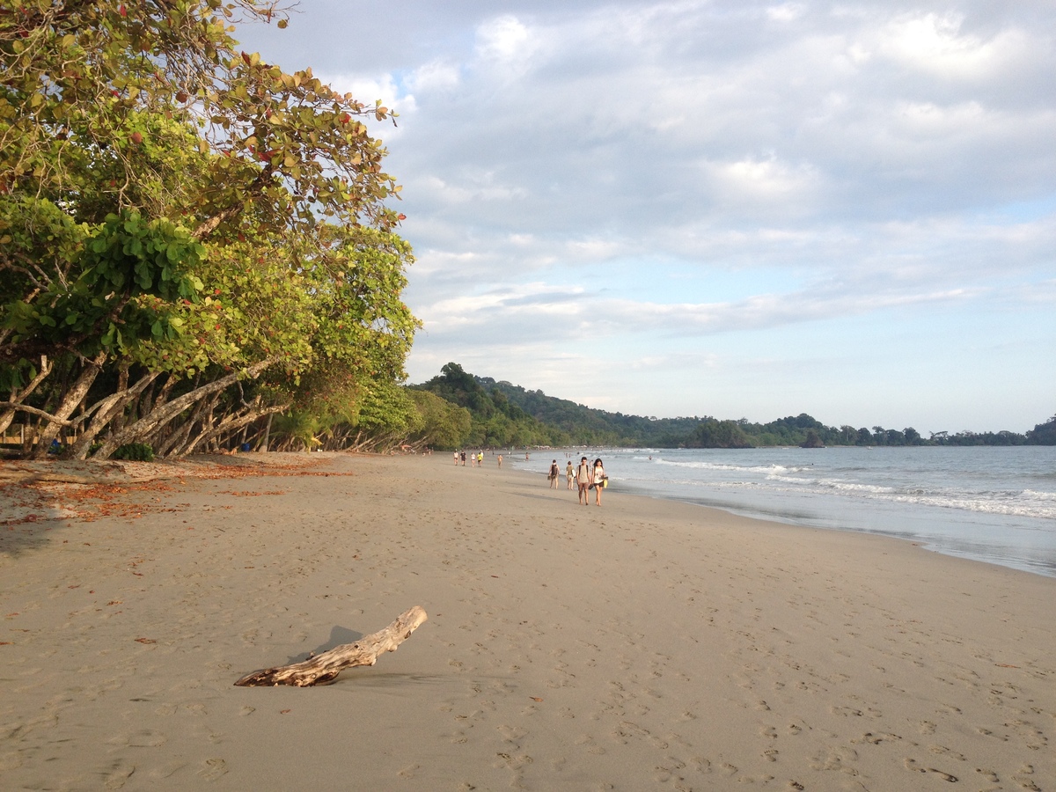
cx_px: 528
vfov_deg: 40.7
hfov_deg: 52.6
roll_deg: +1.6
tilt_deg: +1.0
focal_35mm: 35
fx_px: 1068
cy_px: 396
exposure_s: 1/606
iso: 50
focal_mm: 4.28
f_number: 2.4
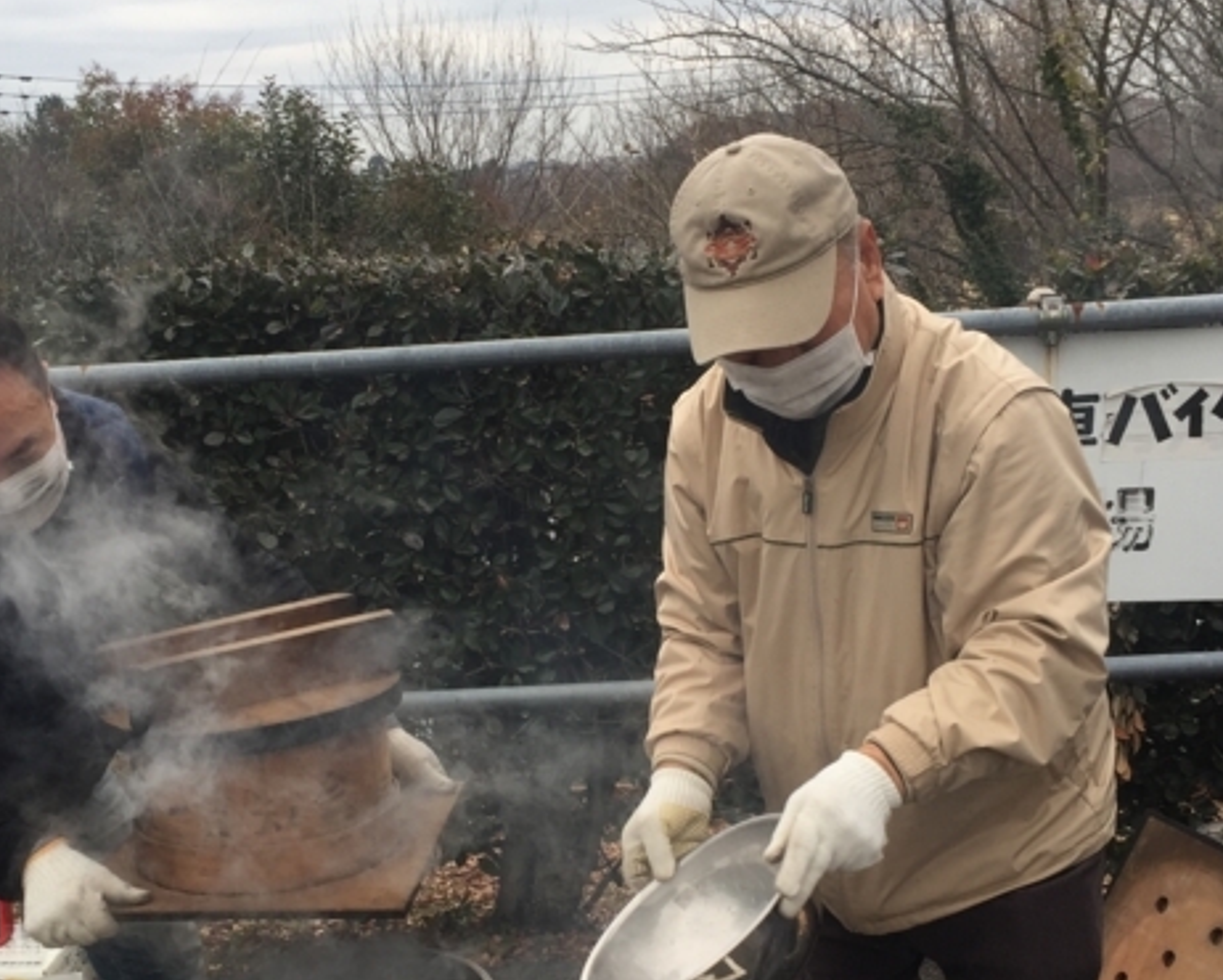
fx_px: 1774
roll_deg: +1.2
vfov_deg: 30.6
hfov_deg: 38.0
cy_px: 662
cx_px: 524
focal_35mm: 49
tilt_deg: -15.6
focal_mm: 4.15
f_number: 2.2
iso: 32
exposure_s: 1/286
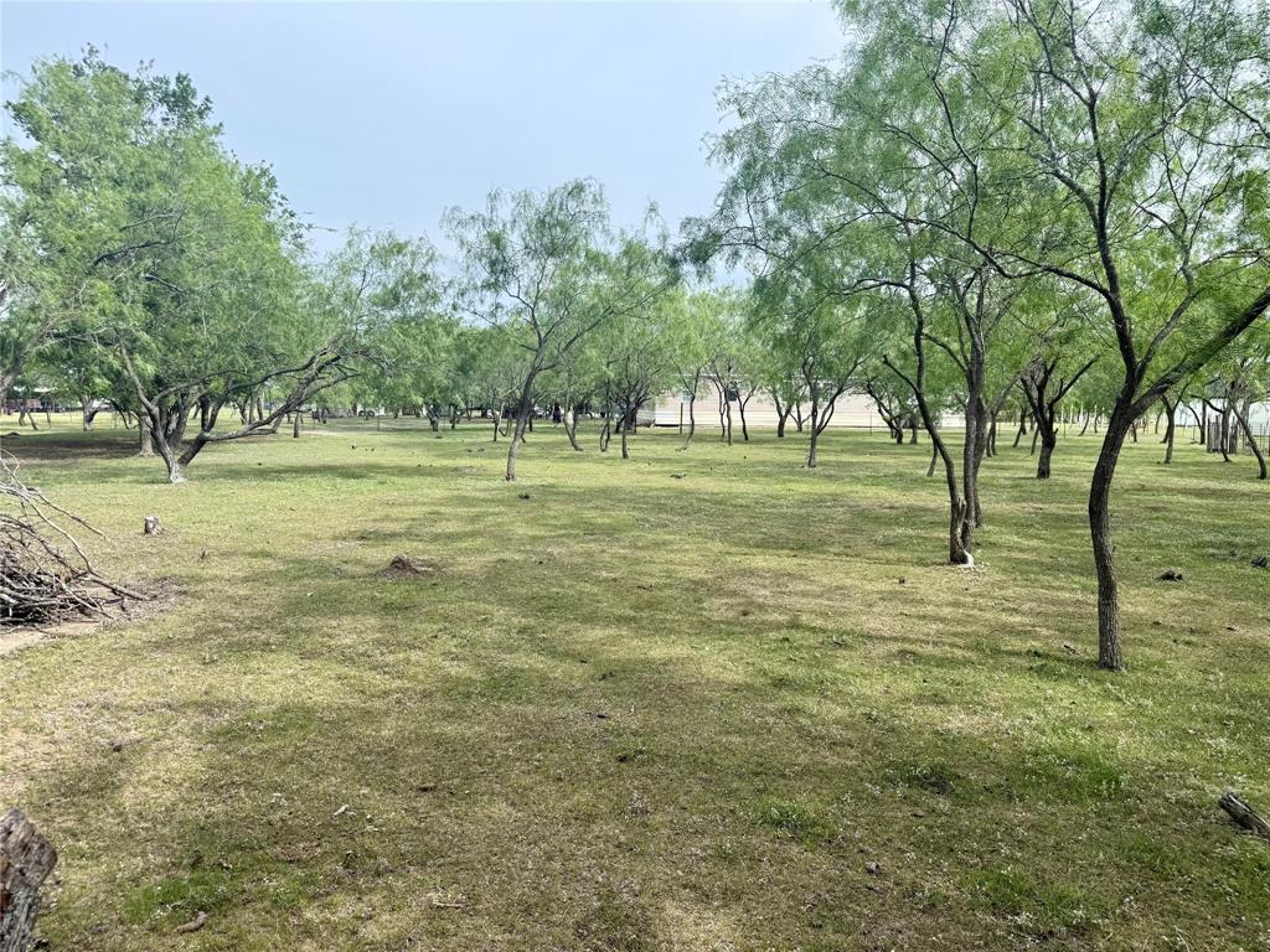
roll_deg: -1.0
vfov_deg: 56.8
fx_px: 881
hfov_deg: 71.6
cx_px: 635
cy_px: 476
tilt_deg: -4.1
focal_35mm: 24
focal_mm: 6.76
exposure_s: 1/2445
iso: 80
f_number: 1.78
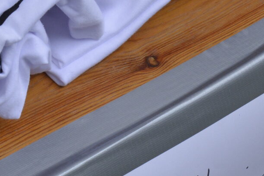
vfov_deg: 7.2
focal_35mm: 188
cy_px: -115
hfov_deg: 10.6
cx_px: -103
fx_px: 1379
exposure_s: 1/500
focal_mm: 30
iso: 500
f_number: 8
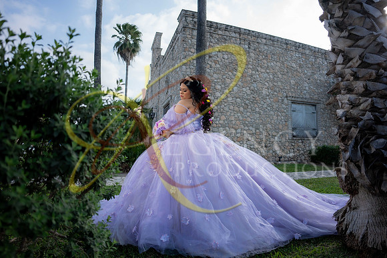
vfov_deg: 62.0
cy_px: 129
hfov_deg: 84.0
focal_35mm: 20
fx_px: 215
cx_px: 194
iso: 125
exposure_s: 1/800
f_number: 2.8
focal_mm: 20
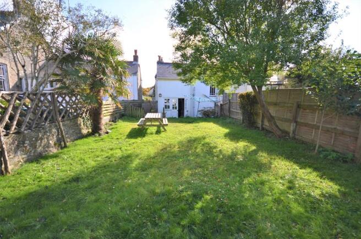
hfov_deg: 100.5
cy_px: 120
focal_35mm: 15
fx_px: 150
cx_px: 180
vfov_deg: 77.0
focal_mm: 10
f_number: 4.5
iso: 100
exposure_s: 1/200
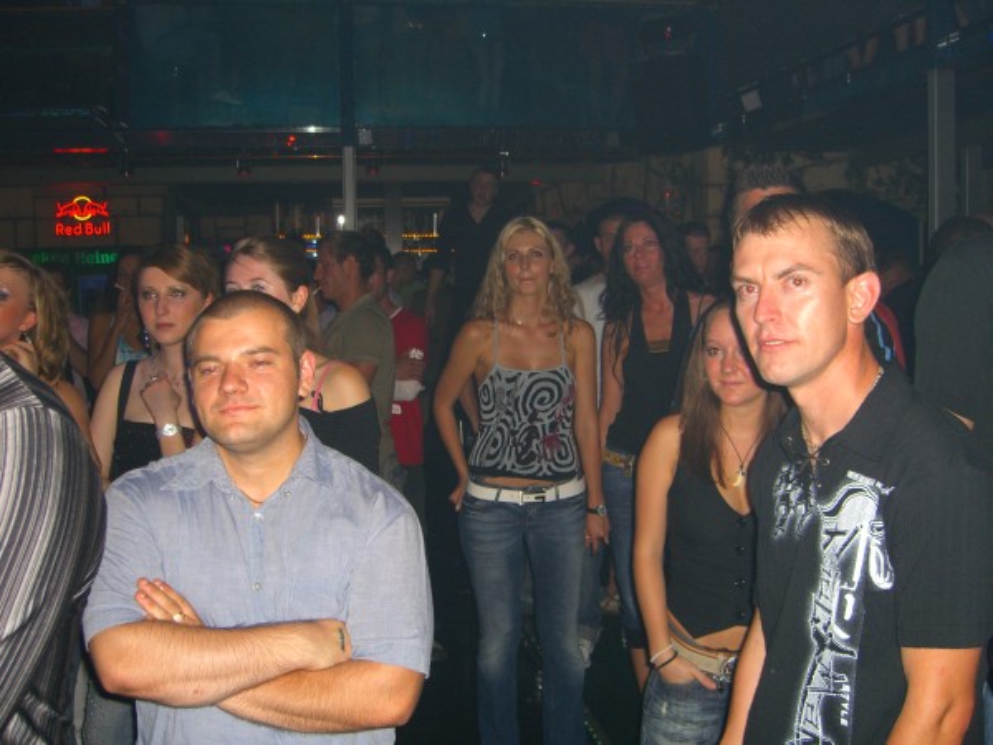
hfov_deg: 49.0
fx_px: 1090
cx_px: 496
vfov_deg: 37.7
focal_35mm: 38
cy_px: 372
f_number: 2.8
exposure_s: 1/60
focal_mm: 7.9
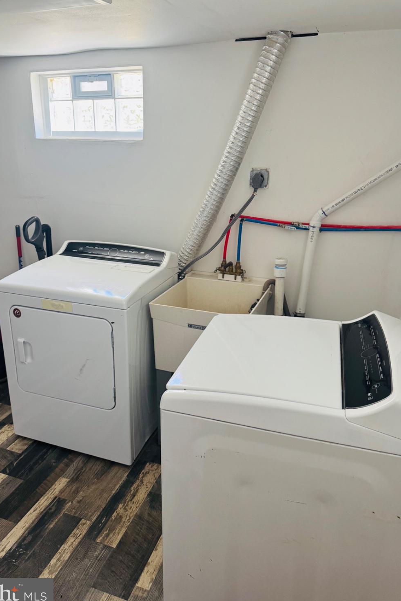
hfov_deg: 49.5
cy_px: 299
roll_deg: -0.5
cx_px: 186
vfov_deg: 69.4
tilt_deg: -19.0
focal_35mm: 26
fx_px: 434
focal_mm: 6.76
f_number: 1.78
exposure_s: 1/100
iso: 200
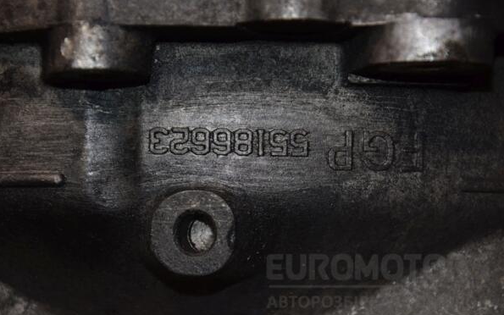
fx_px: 2074
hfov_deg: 13.9
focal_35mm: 151
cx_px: 251
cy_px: 154
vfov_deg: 8.7
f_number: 5.6
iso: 800
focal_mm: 98
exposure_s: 1/60
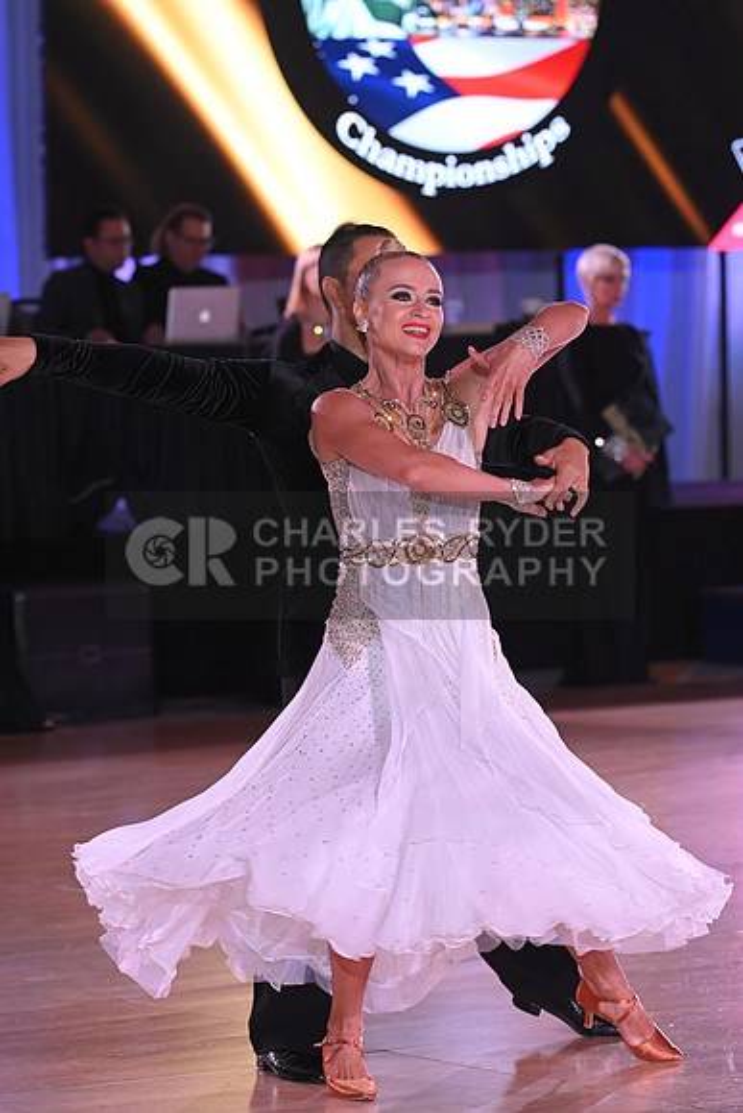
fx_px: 4795
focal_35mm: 155
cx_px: 372
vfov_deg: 13.2
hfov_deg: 8.9
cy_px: 556
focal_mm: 155
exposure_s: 1/200
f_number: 5.6
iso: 1600
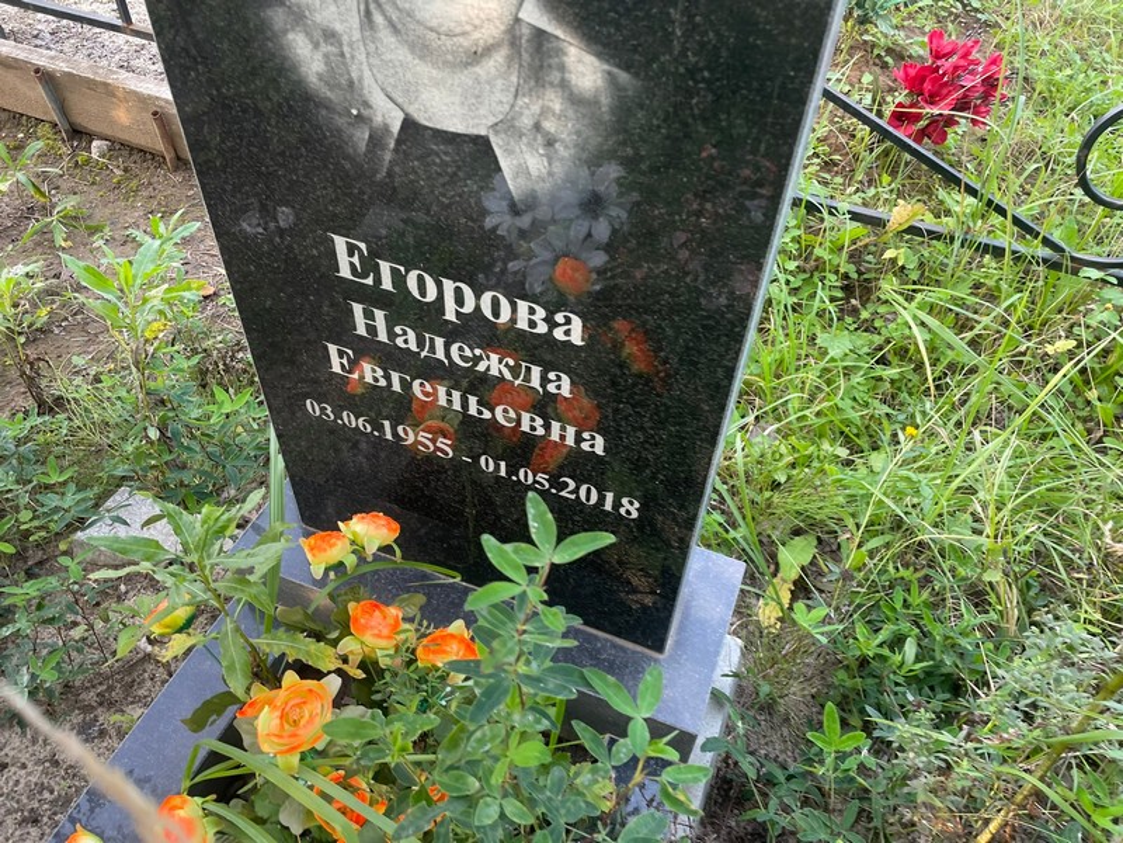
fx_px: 843
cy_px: 422
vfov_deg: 53.1
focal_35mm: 26
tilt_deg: -52.8
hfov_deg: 67.3
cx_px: 562
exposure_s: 1/121
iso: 50
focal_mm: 4.2
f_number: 1.6
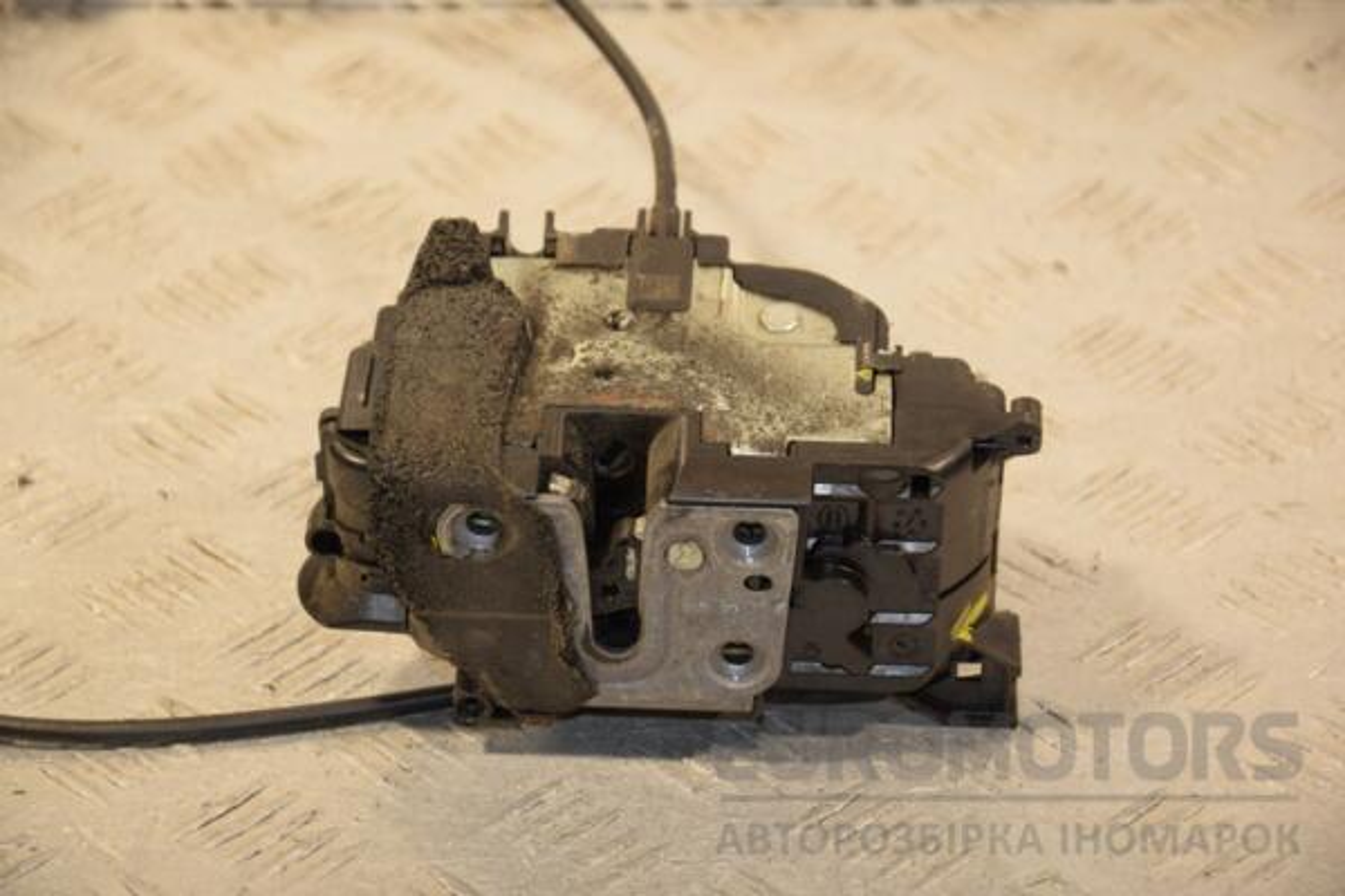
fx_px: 5043
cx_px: 672
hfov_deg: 15.2
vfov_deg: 10.2
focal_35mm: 135
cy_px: 448
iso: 800
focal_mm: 90
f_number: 5.6
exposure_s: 1/200
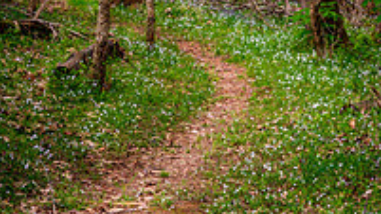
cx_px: 222
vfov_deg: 6.1
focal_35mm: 199
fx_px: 2010
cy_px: -59
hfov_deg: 10.8
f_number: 13
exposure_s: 1/10
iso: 100
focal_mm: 85
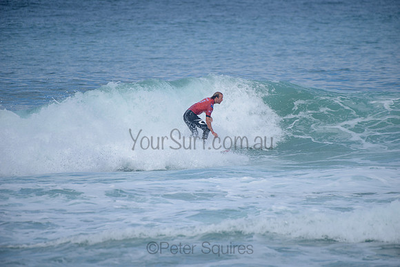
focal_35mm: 500
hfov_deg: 4.1
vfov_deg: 2.8
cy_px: 134
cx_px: 200
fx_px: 5557
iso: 320
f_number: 5.6
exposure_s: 1/2000
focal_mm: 500
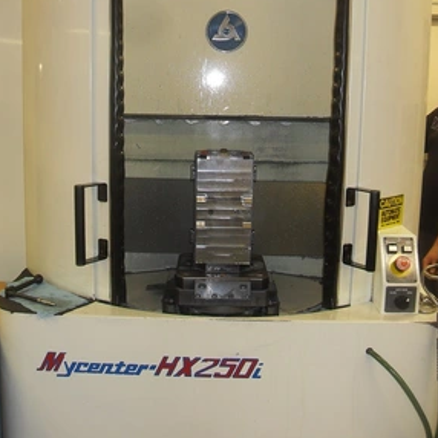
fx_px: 601
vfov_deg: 39.7
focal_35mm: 42
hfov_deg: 40.0
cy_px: 161
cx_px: 214
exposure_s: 1/45
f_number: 2.8
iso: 100
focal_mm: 6.3
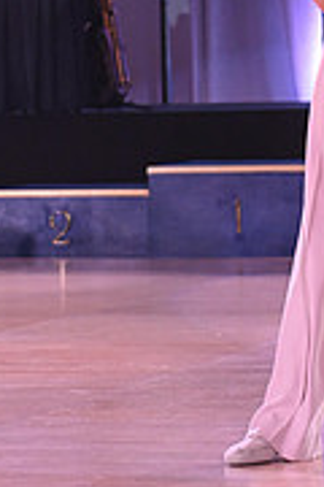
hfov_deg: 6.0
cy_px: -130
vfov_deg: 9.0
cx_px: 420
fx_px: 3051
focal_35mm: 226
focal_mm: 70
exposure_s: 1/200
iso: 1600
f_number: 4.5
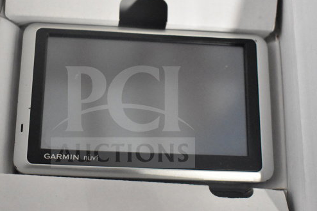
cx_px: 123
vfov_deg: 21.5
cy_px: 117
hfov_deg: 31.8
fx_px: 555
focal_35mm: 63
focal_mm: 34
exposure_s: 1/50
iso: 10000
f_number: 4.5
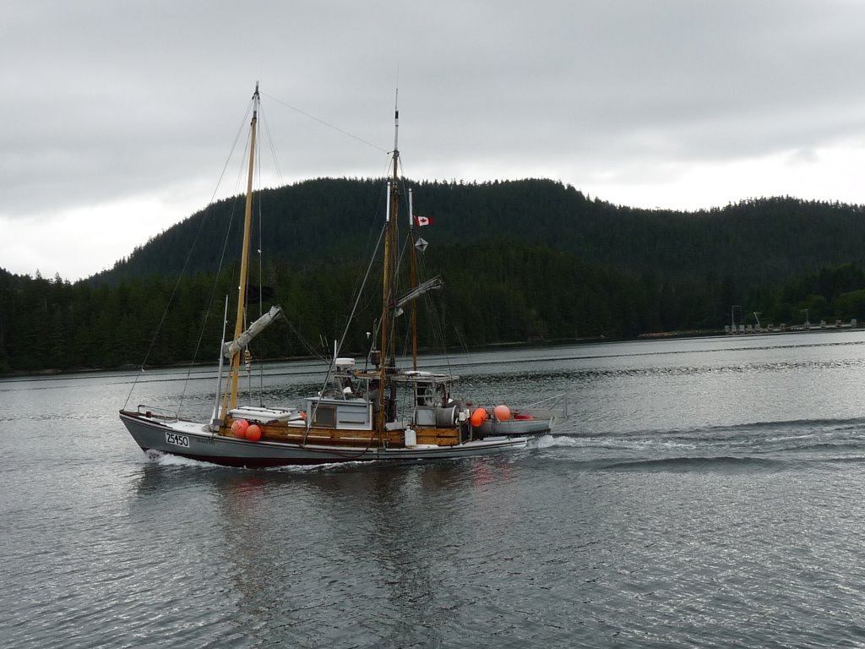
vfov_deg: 24.8
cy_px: 324
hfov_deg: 32.7
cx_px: 432
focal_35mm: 59
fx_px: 1474
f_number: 4.5
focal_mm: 6
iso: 100
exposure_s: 1/200
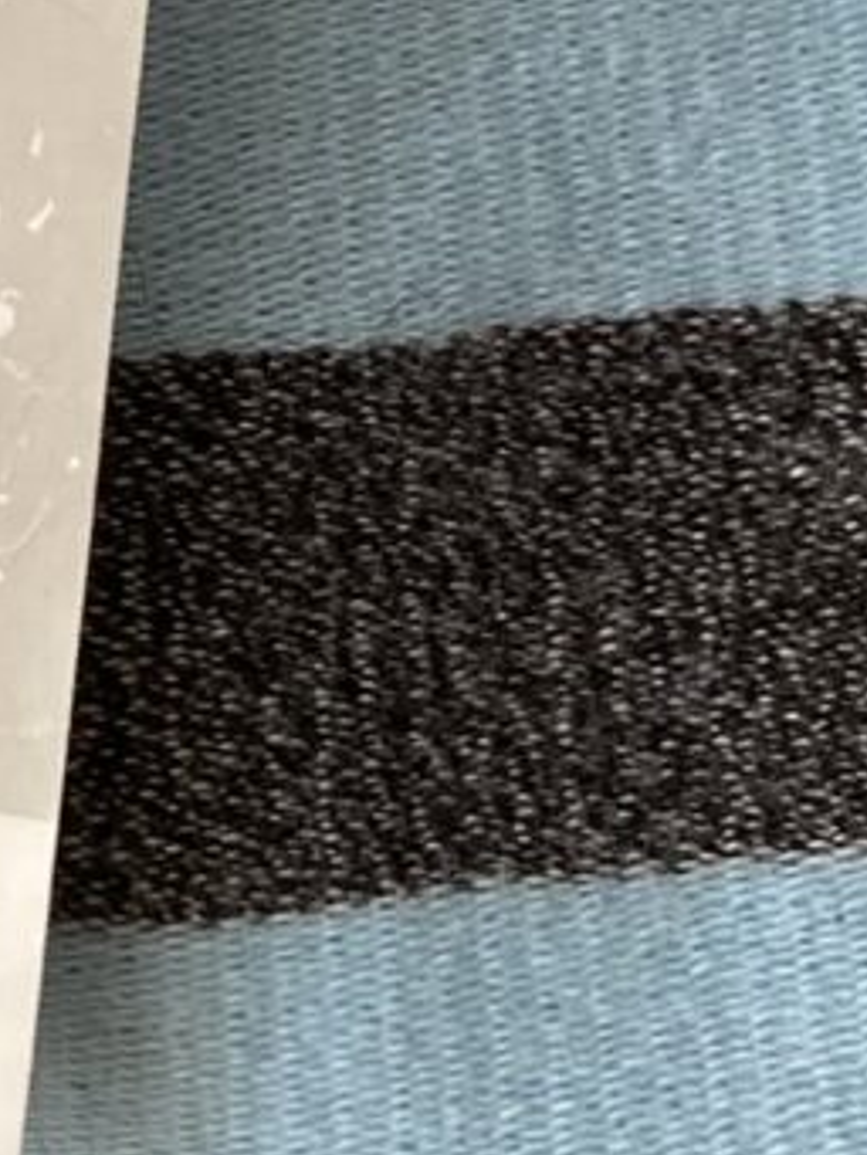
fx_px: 5607
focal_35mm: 168
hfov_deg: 8.7
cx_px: -200
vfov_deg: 11.6
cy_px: -183
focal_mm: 3.99
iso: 64
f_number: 1.8
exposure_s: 1/121
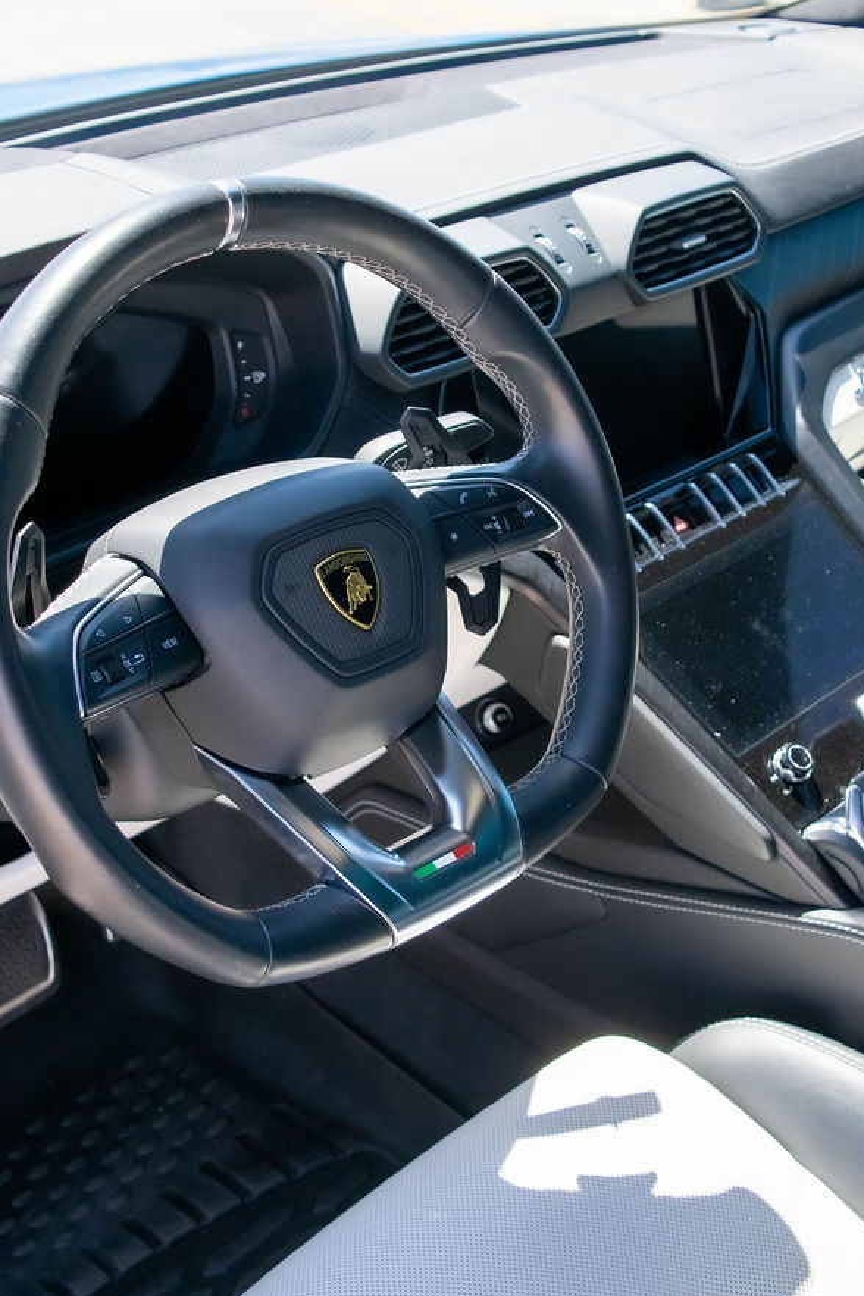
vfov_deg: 41.9
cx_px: 517
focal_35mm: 47
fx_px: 1692
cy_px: 586
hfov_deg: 28.6
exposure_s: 1/1000
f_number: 4
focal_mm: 18
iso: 450
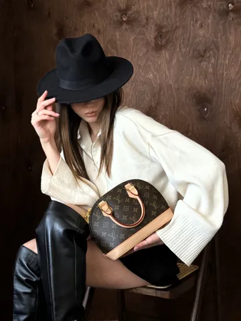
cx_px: 120
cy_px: 160
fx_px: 446
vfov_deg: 39.7
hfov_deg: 30.3
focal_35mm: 48
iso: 64
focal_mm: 6.86
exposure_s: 1/340
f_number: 1.8
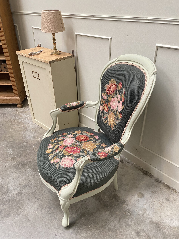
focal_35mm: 26
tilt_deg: -30.7
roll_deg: +1.1
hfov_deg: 53.1
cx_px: 90
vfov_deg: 67.3
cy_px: 120
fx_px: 179
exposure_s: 1/50
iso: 125
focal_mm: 4.25
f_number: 1.8
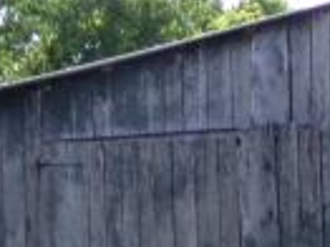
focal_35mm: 143
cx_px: 639
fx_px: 1362
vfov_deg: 9.9
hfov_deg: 12.4
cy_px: 418
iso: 100
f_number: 3.8
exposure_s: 1/340
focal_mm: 5
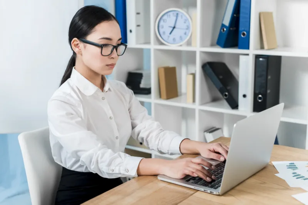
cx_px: 154
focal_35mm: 50
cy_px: 102
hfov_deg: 39.6
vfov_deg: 27.0
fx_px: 428
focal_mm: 50
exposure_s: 1/160
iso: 200
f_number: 4
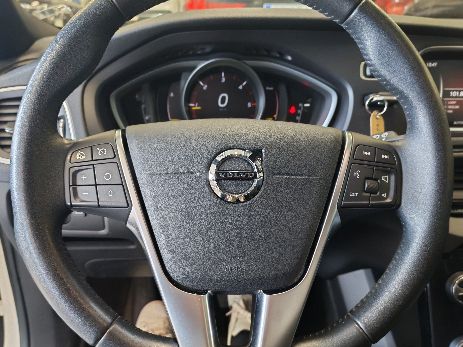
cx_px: 232
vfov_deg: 42.9
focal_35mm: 33
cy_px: 174
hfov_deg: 55.4
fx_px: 441
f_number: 1.9
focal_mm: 6.12
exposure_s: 1/100
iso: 1009
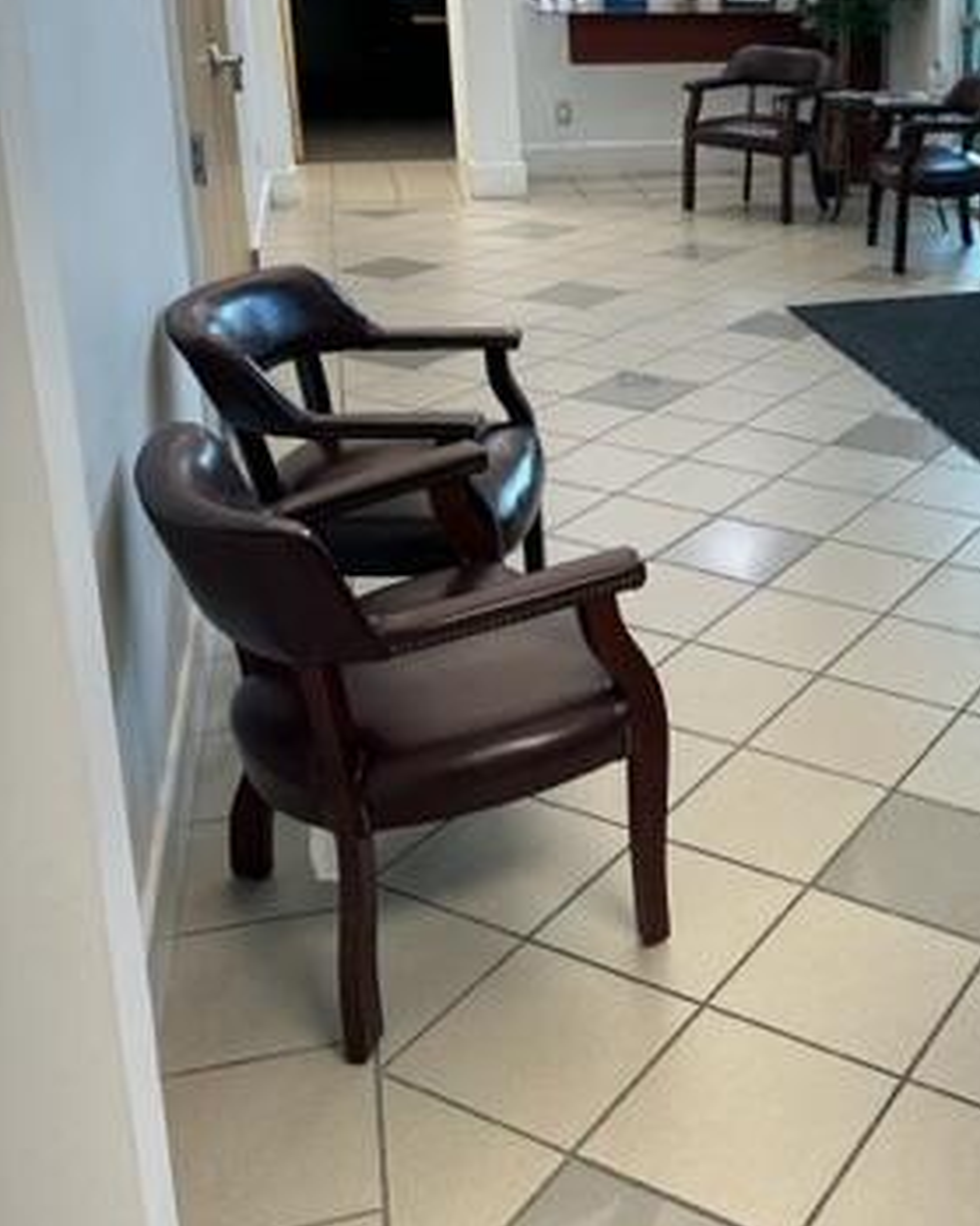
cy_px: 334
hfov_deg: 33.4
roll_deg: -0.8
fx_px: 1560
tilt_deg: -14.9
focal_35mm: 43
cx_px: 839
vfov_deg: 41.8
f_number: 1.78
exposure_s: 1/120
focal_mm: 6.86
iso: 125
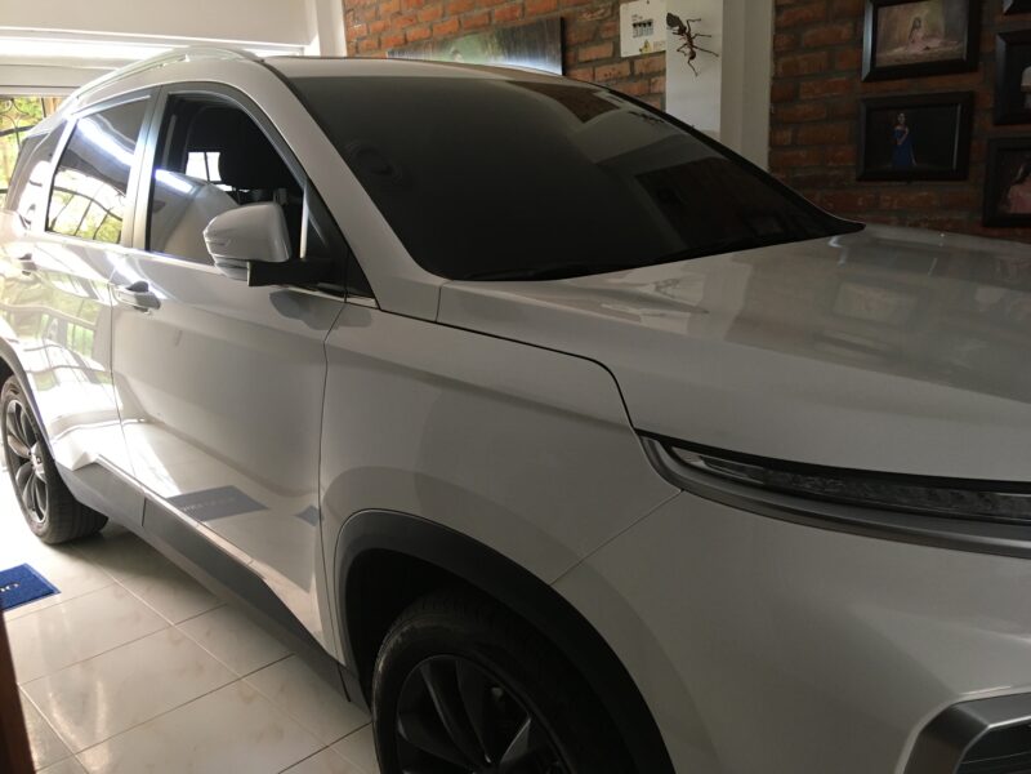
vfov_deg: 48.2
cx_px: 516
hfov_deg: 61.7
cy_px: 387
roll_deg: +3.0
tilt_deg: -13.7
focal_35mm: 29
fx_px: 864
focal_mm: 4.15
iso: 125
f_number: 2.2
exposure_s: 1/30
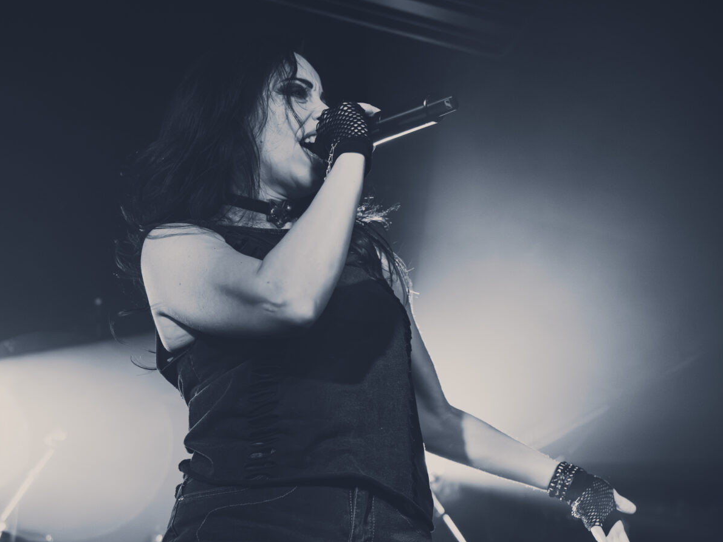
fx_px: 1065
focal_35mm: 51
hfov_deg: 37.5
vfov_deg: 27.7
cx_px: 363
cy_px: 464
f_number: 2.8
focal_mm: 35
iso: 4000
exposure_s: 1/1600
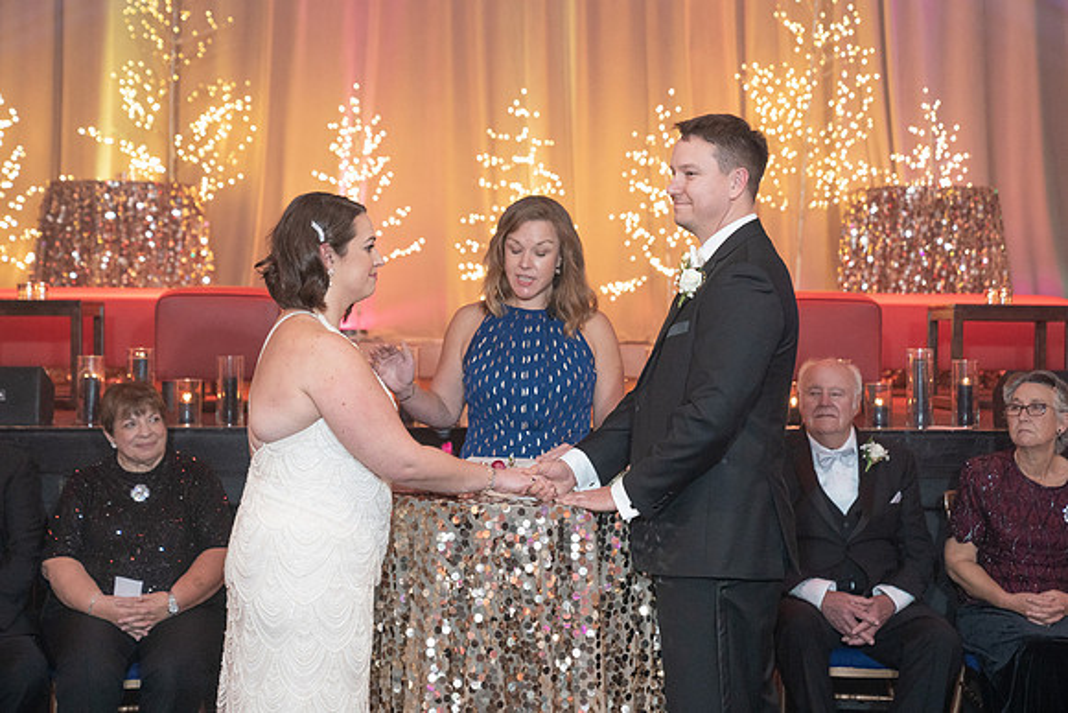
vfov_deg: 18.8
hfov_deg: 27.8
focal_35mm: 73
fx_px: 2156
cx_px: 534
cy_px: 356
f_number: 4
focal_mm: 70
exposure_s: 1/125
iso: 4000
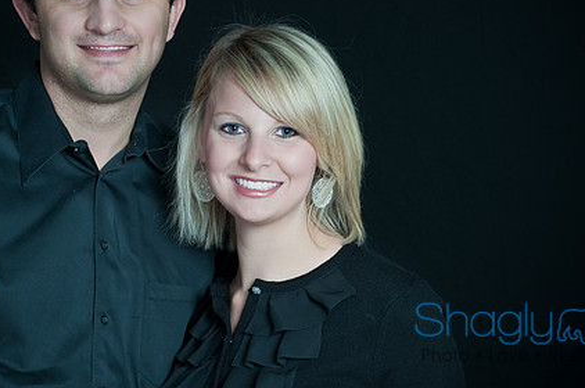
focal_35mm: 103
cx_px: 234
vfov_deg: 13.2
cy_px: 124
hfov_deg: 19.8
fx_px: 1671
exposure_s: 1/200
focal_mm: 50
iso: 100
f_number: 8
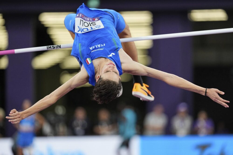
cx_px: 116
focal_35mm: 300
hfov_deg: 6.9
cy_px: 78
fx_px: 1941
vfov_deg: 4.6
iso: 2000
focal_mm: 300
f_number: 2.8
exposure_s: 1/2500
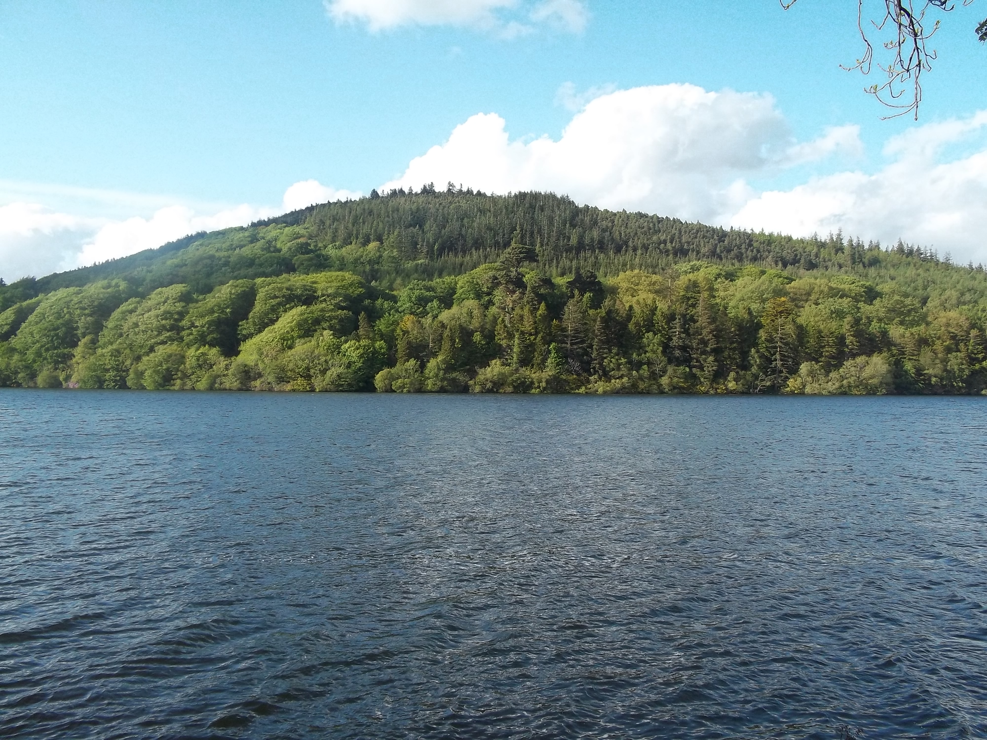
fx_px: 912
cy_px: 370
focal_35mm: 32
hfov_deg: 56.8
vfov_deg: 44.2
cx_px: 494
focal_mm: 5.7
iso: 80
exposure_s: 1/200
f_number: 5.5
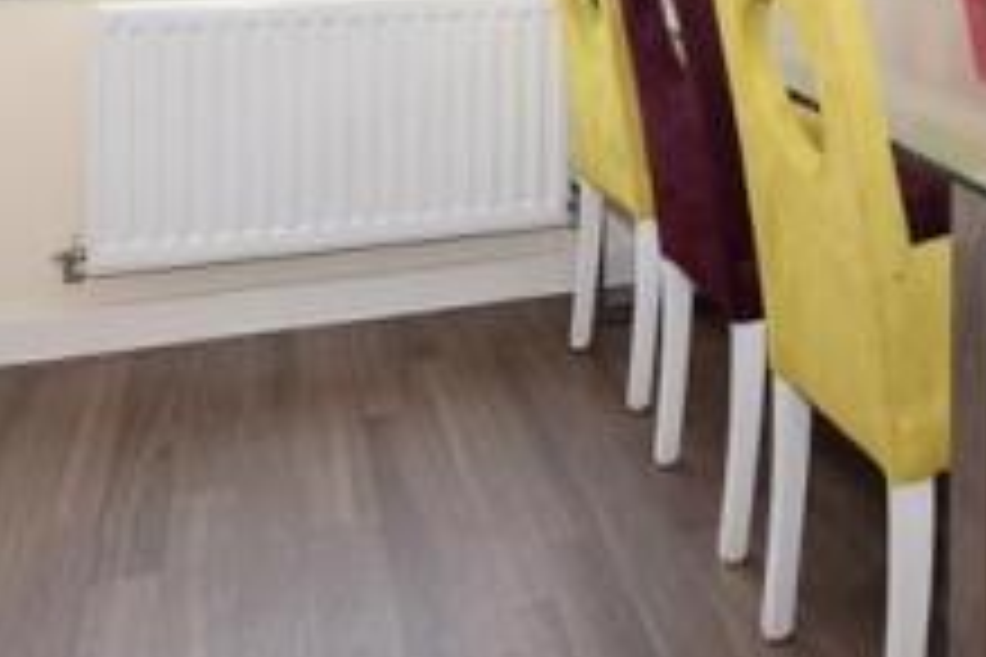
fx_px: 1232
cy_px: -196
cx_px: 819
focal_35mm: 45
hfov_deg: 41.3
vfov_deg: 25.7
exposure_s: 1/13
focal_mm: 10
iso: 400
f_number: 5.6
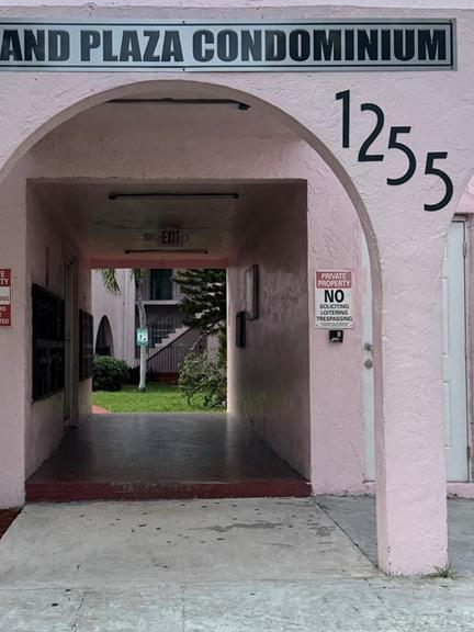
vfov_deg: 38.2
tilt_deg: +2.3
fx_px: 913
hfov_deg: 29.0
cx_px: 178
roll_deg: +1.0
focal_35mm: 50
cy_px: 308
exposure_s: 1/3247
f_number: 1.78
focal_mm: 6.76
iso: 80
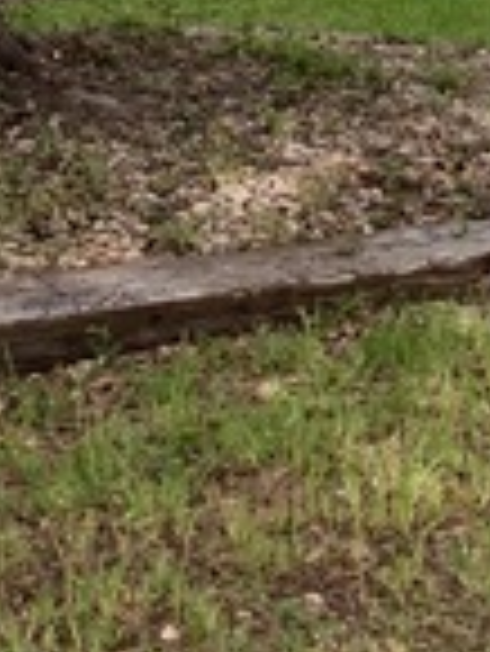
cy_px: -346
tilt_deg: +5.1
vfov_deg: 15.7
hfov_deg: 12.6
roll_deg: +0.8
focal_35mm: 115
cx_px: -90
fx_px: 2167
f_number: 1.8
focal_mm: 4.25
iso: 25
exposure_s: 1/512
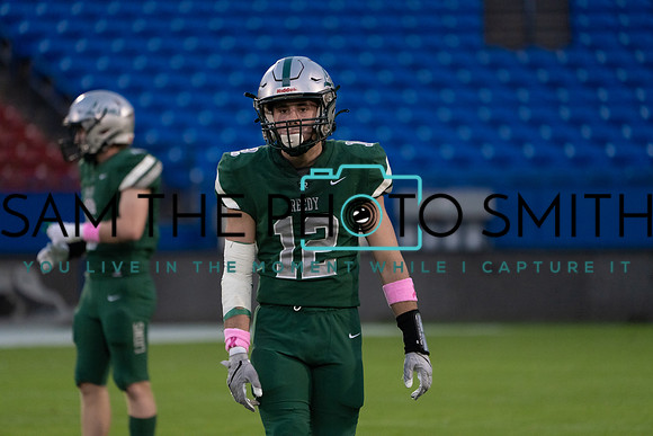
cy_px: 218
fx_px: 7257
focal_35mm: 400
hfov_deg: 5.2
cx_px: 326
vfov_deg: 3.4
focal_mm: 400
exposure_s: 1/1250
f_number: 5.6
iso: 5000
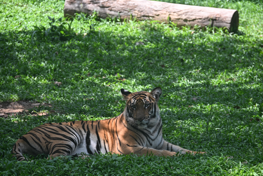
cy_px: 88
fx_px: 1914
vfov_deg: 5.2
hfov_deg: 7.9
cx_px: 132
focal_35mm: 262
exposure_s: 1/200
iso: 200
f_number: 5.6
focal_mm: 175
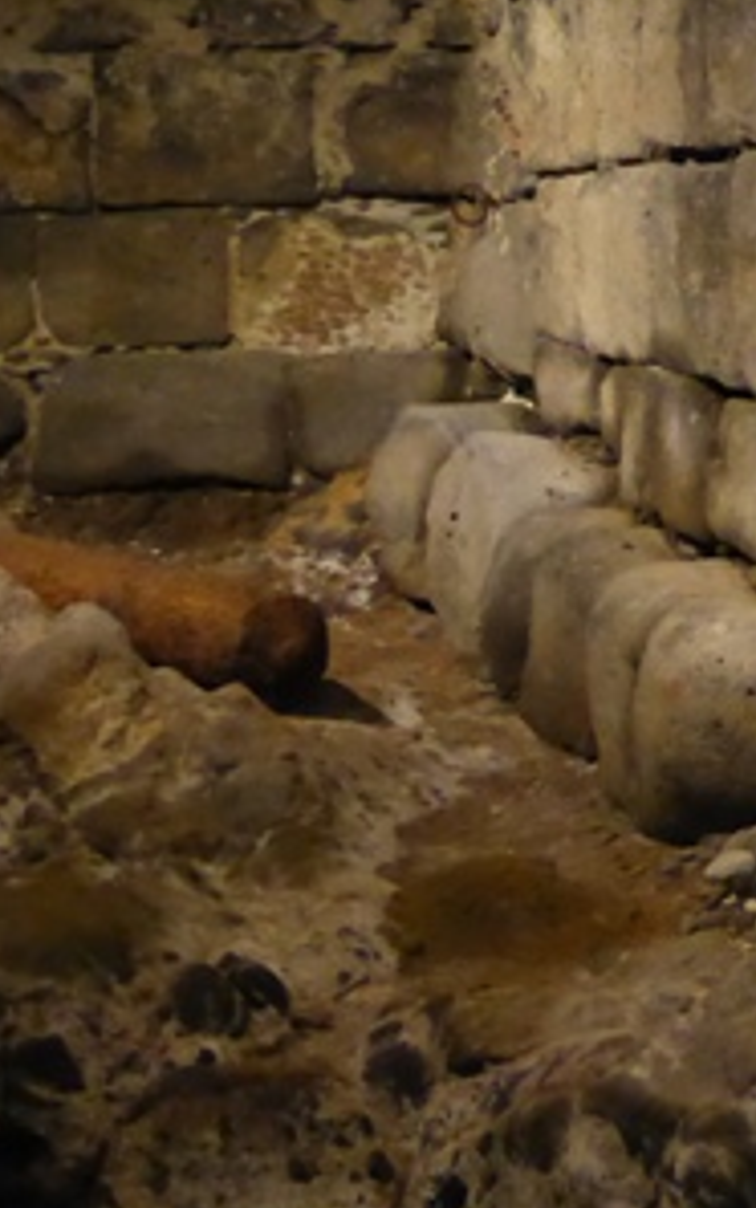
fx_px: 2930
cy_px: 464
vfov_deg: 23.2
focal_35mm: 89
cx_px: 1020
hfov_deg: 14.0
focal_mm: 6.9
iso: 1000
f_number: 3.9
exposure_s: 1/4
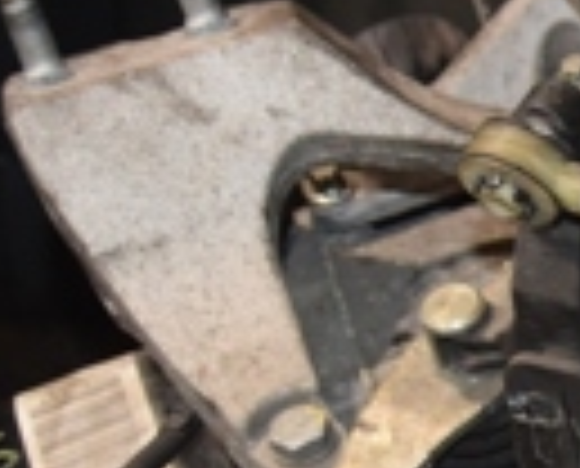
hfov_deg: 11.7
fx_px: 2634
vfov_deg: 10.1
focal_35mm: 153
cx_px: 998
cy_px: 292
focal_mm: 22
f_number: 5
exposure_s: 1/60
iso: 800
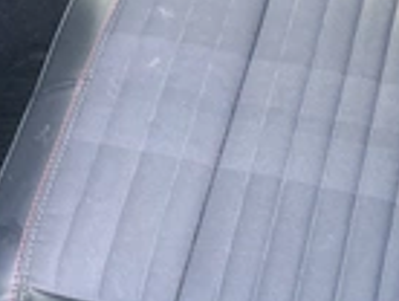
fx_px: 935
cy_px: 153
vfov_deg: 18.3
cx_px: 327
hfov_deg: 23.7
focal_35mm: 81
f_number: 1.8
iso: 160
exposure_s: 1/60
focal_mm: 3
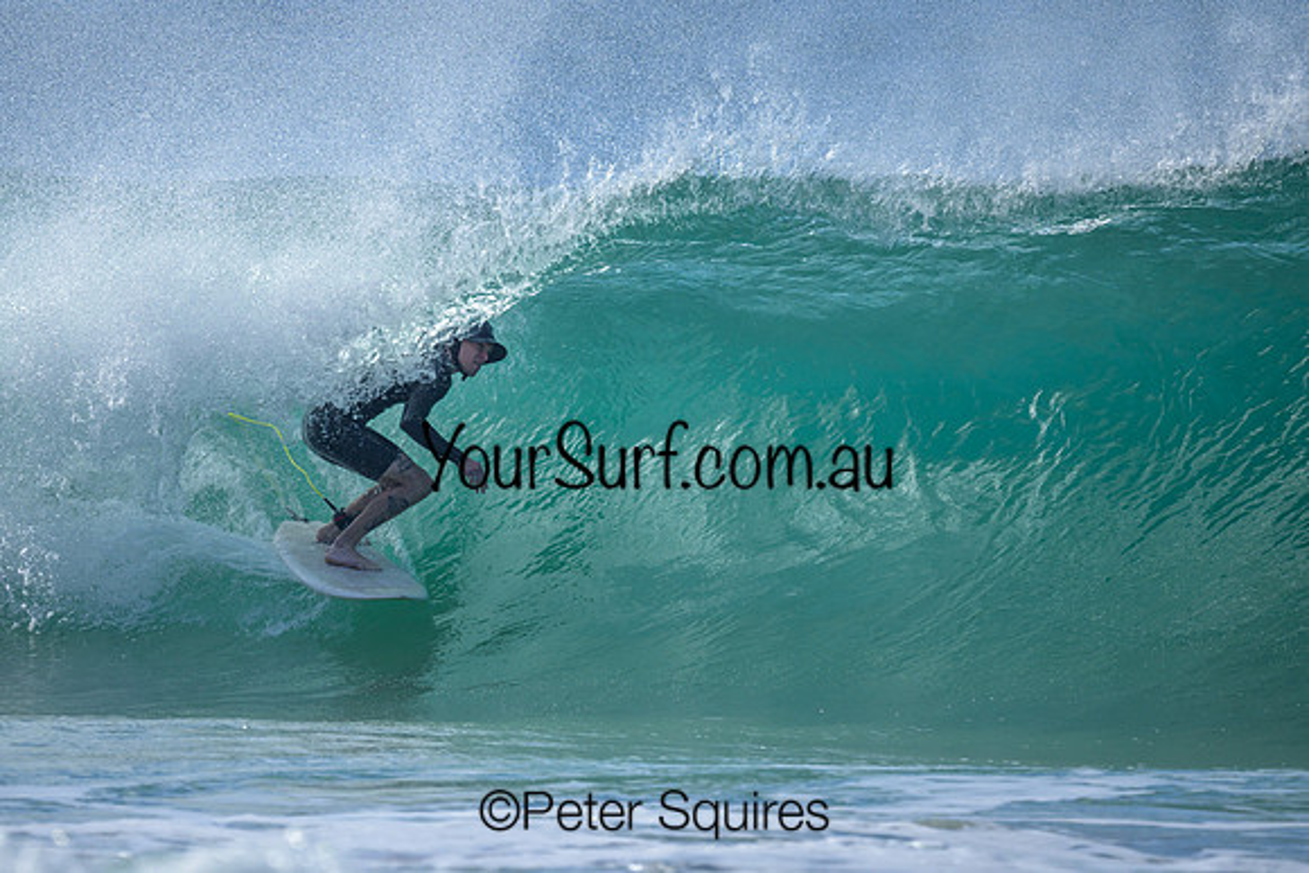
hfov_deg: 2.1
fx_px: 34910
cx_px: 614
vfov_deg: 1.4
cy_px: 420
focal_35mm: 960
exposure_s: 1/2000
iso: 280
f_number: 6.3
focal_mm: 800
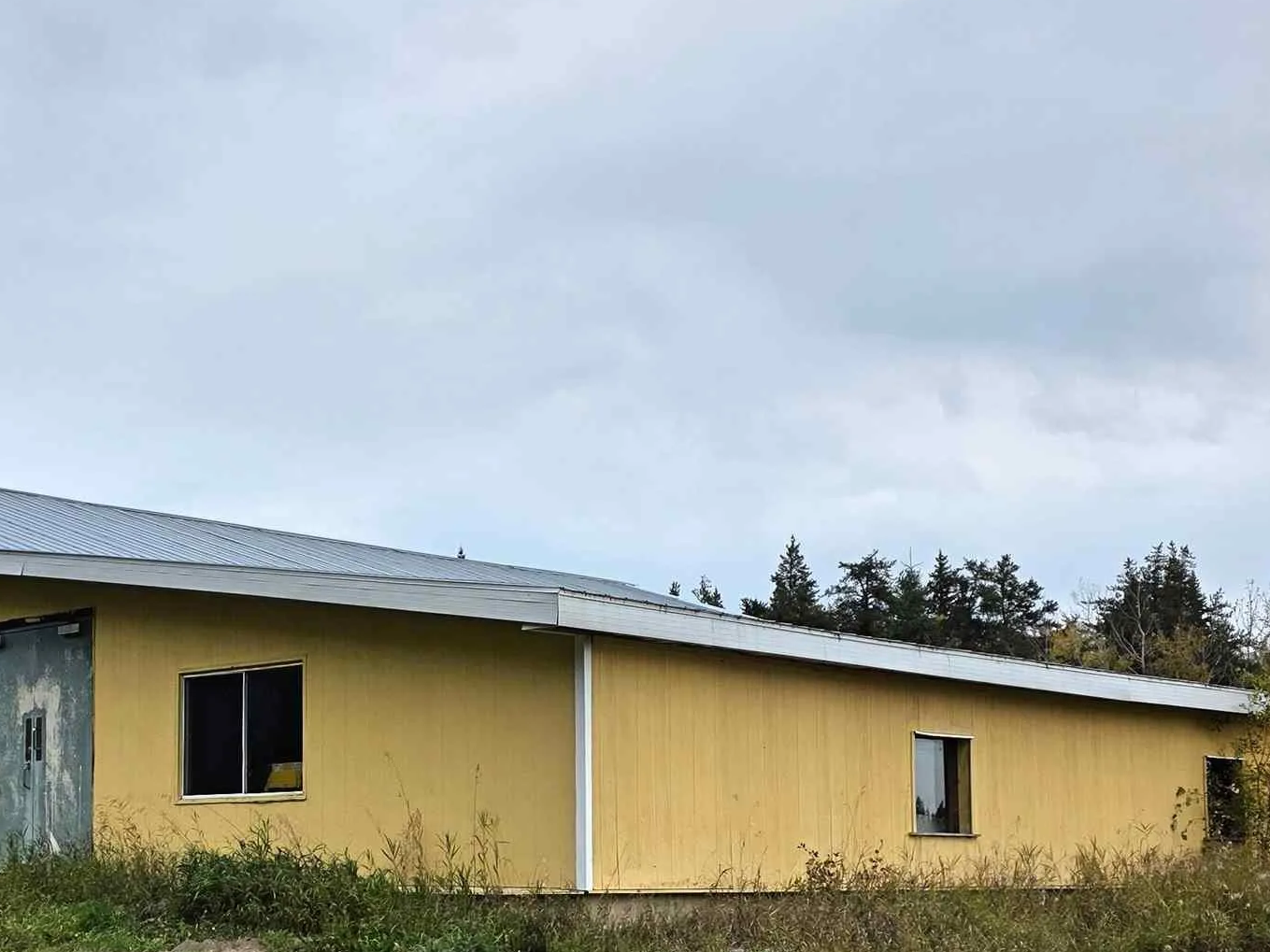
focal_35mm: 52
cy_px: 689
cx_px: 379
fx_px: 1908
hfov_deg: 36.3
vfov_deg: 27.7
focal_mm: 6.3
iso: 80
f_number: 1.7
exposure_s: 1/5608
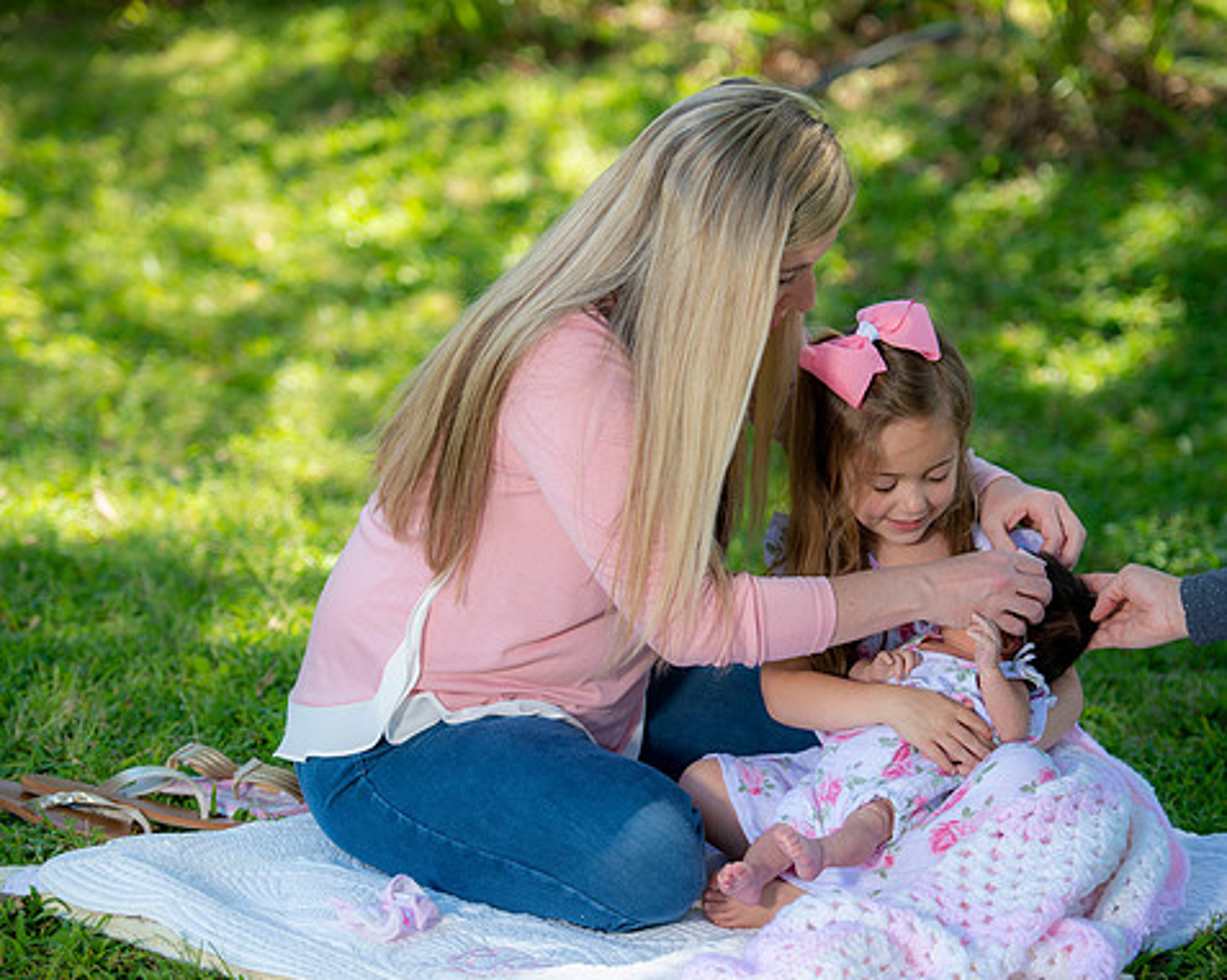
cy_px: 494
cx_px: 646
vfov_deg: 11.3
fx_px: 4972
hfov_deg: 14.1
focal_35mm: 137
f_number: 2.8
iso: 100
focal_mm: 120
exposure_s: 1/250
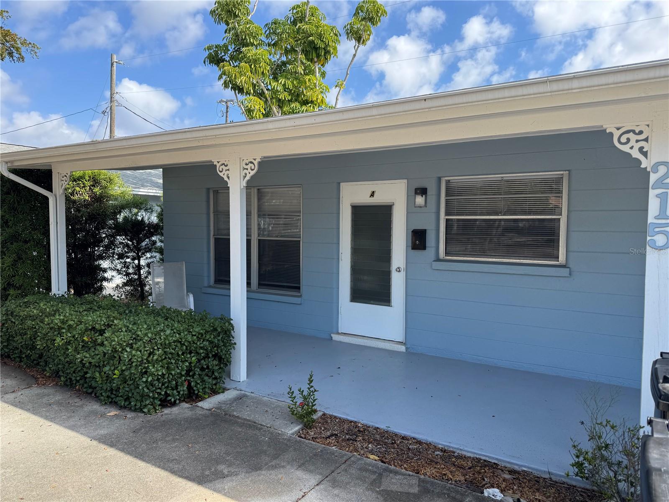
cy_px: 251
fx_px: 464
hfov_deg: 71.6
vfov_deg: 56.8
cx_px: 334
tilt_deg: -2.5
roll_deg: +0.4
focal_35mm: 24
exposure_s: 1/1339
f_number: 1.78
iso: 80
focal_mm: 6.76
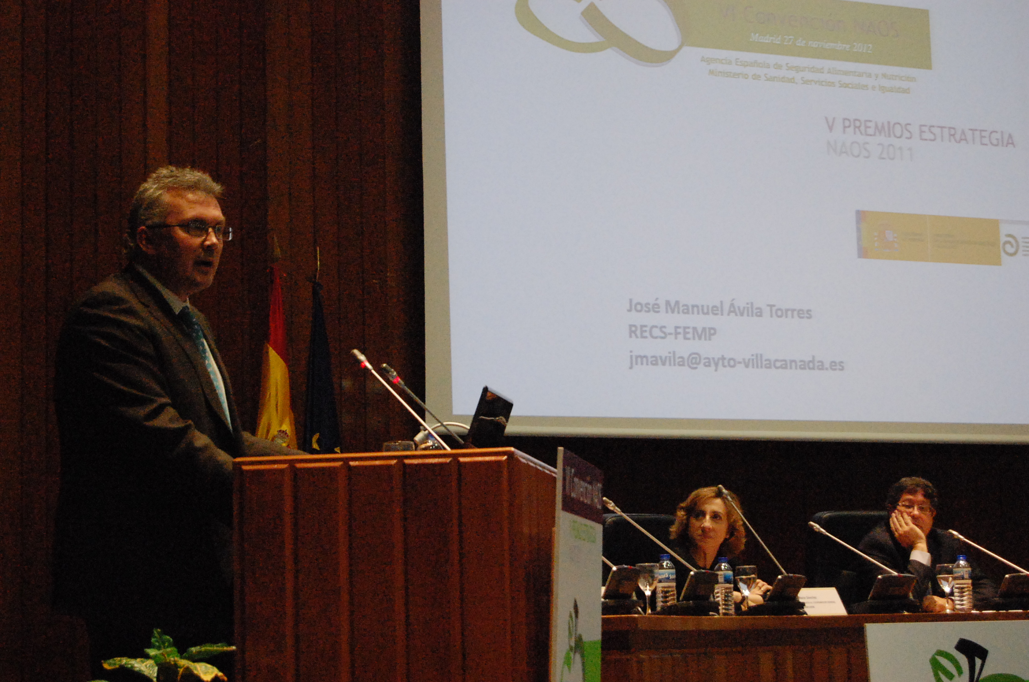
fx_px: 2354
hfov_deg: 24.7
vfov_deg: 16.5
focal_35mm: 82
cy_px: 341
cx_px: 514
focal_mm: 55
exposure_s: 1/125
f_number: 5.6
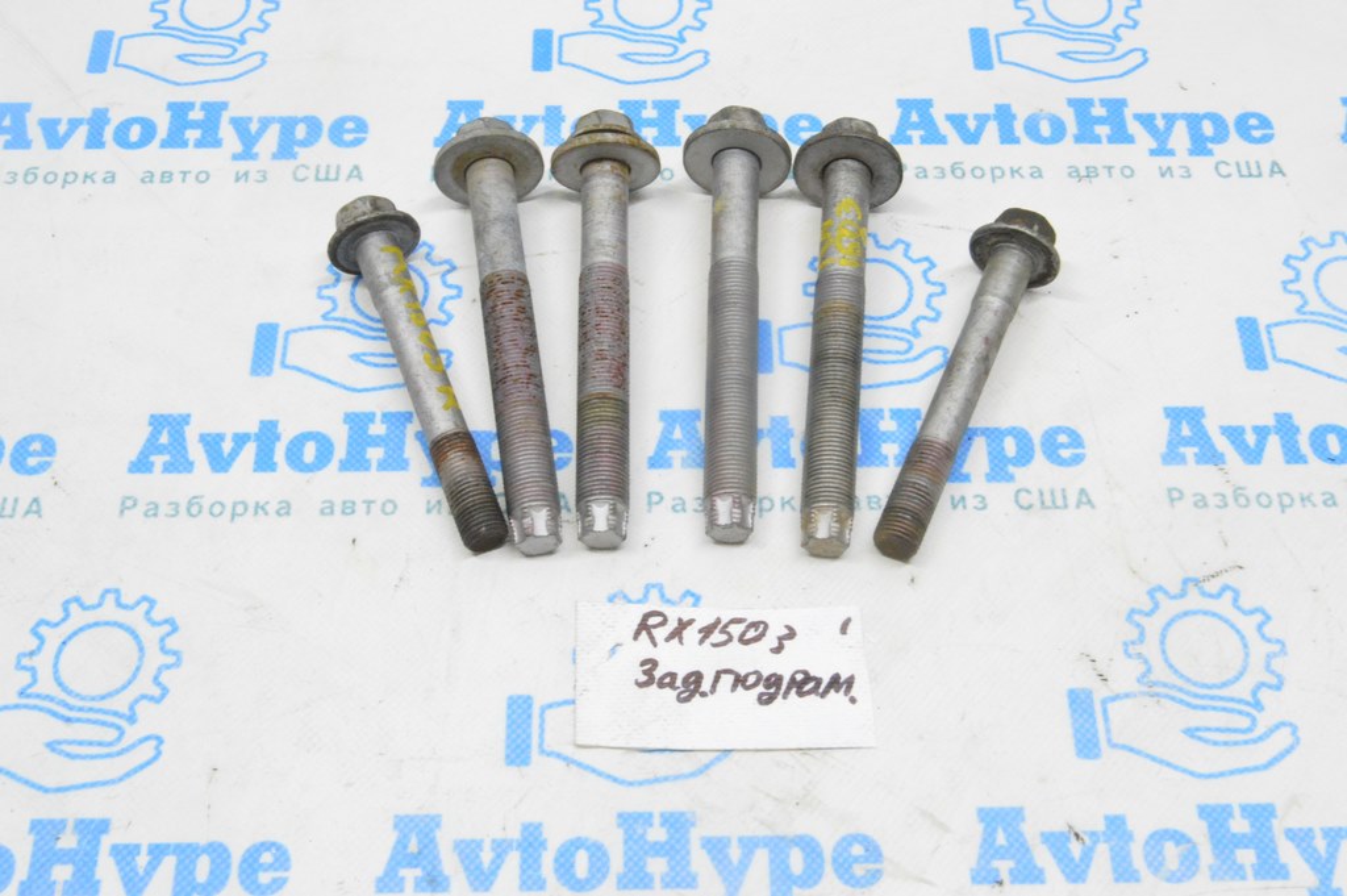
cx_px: 674
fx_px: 1738
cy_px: 448
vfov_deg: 28.9
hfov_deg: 42.4
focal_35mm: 46
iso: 6400
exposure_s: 1/15
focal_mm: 31
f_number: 20
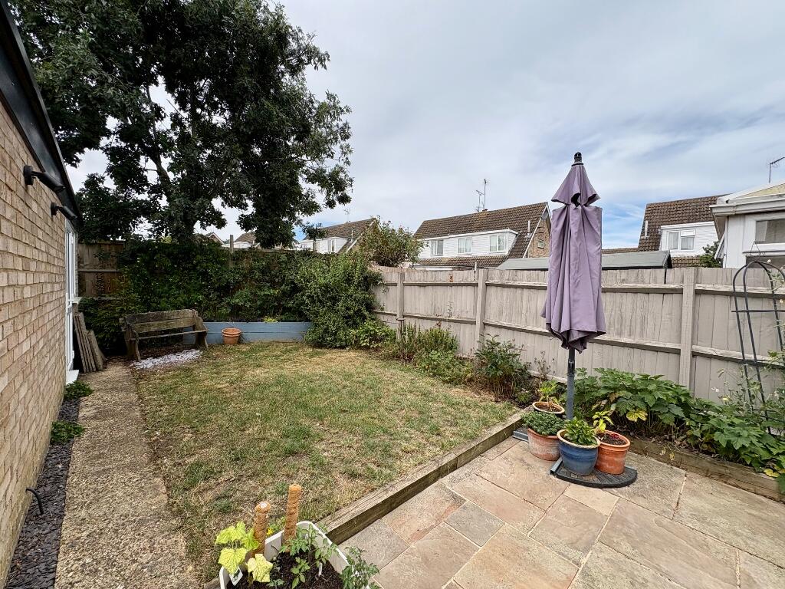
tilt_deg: -1.4
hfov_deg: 102.1
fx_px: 317
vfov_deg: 85.7
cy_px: 294
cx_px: 392
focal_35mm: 14
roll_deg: -1.2
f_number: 2.2
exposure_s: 1/1110
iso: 50
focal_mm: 2.22
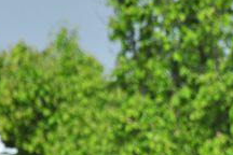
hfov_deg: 2.6
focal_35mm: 787
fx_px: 5092
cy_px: 112
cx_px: 405
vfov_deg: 1.7
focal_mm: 145
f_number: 7.1
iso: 200
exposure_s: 1/1600
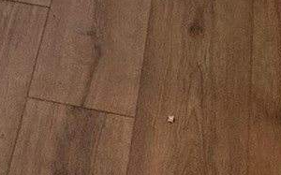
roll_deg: -0.6
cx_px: -321
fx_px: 1622
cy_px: -811
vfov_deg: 4.7
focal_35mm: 212
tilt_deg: -2.1
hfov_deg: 9.2
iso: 100
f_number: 1.5
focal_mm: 5.7
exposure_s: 1/60
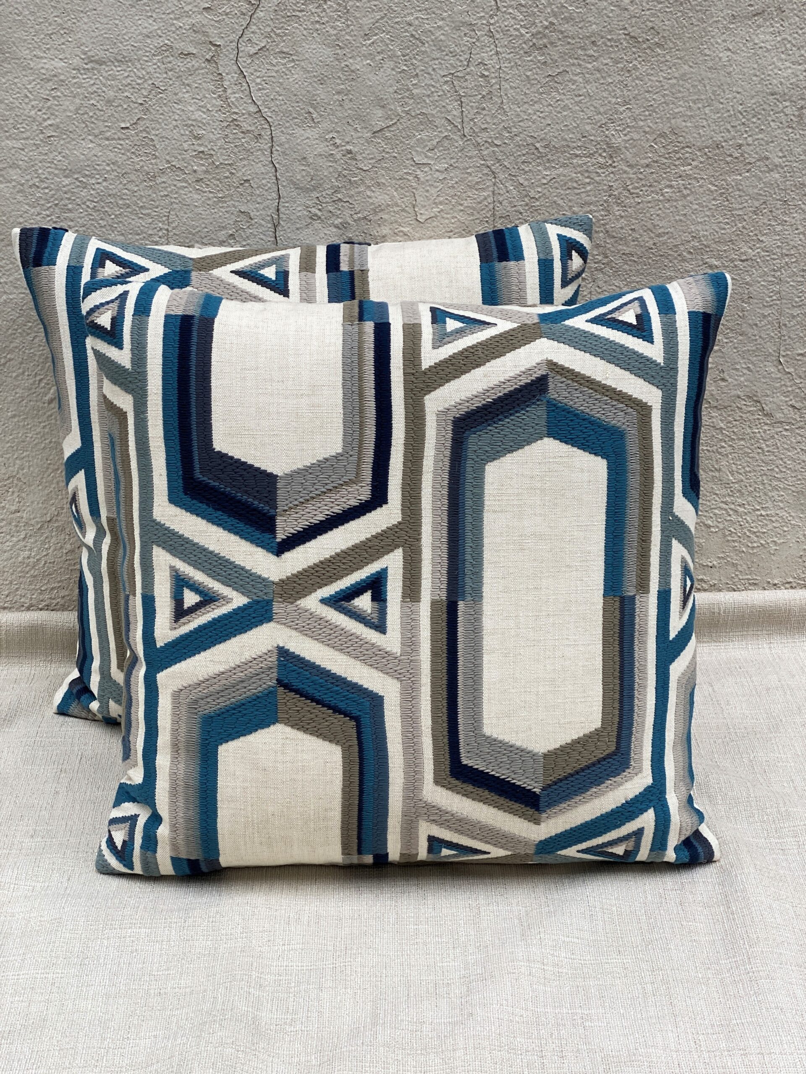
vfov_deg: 36.8
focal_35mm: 52
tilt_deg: -23.9
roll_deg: +0.4
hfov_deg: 28.0
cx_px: 403
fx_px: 1614
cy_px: 537
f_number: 2
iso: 20
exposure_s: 1/124
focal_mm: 6
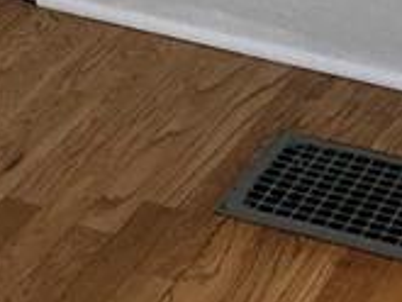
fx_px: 2022
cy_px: -592
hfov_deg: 11.3
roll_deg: -0.8
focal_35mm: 174
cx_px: 58
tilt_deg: -6.5
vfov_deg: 7.5
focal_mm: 3.99
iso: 250
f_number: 1.8
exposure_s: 1/60
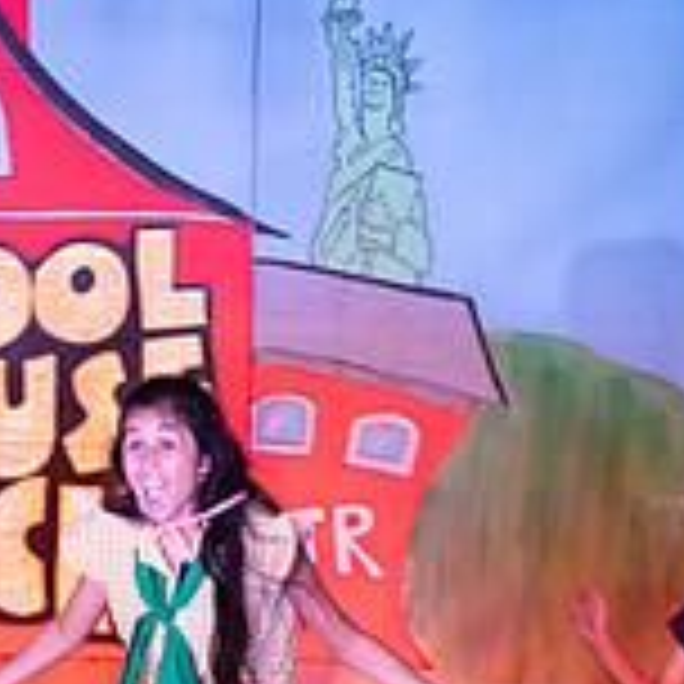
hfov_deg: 4.1
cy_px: 857
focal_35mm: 421
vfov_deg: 4.1
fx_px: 9412
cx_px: -333
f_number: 2.8
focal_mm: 130
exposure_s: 1/160
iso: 800
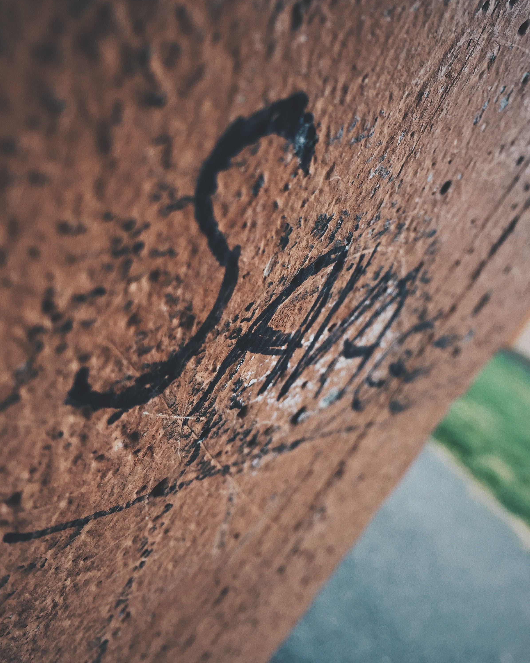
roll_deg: -33.3
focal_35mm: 31
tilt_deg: -11.9
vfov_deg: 57.2
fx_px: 608
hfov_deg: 47.1
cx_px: 268
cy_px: 325
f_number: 2.2
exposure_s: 1/100
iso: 40
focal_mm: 4.15
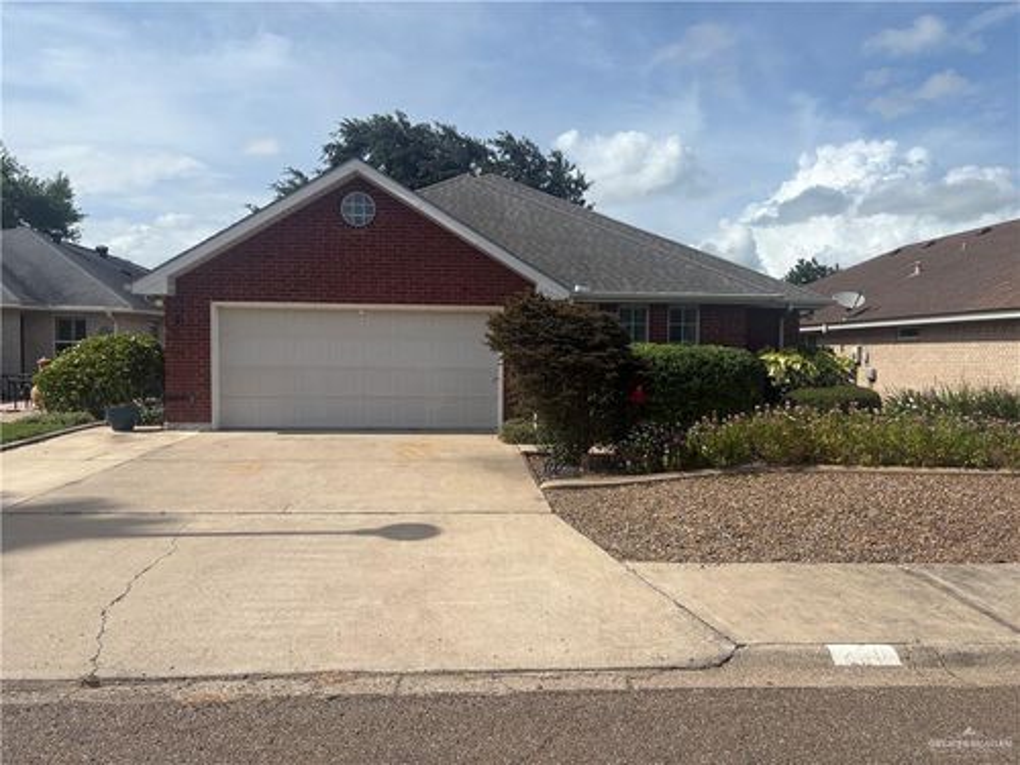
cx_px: 510
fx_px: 766
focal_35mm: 26
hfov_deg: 67.3
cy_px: 382
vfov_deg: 53.1
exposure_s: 1/5348
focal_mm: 5.96
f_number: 1.6
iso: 50
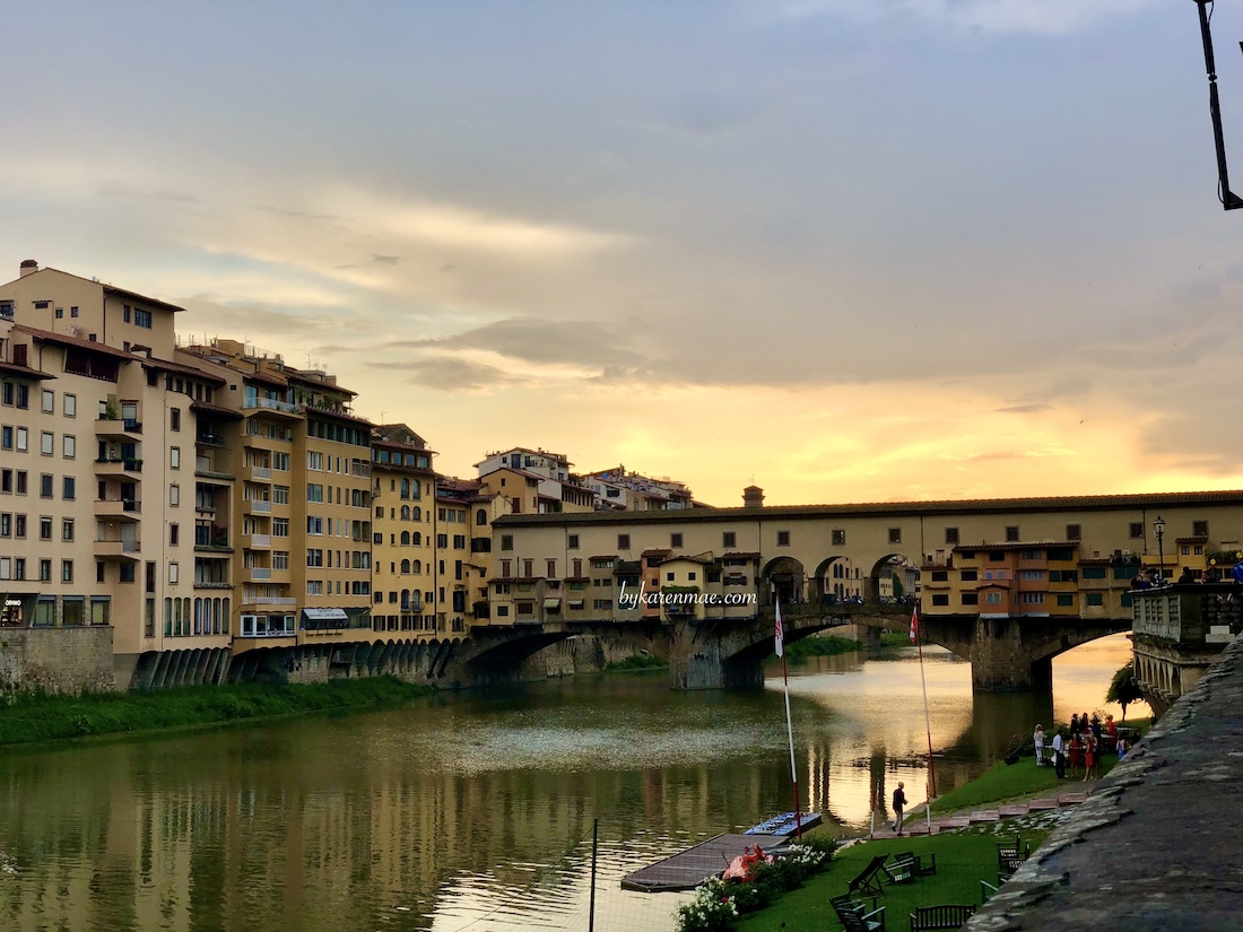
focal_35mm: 52
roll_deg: +0.4
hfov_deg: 36.8
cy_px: 466
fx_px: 1867
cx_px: 622
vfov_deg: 28.0
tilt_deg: +4.4
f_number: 2.4
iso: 16
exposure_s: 1/249
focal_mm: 6
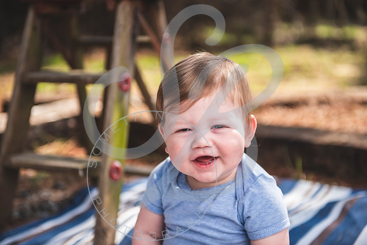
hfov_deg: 28.8
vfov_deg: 19.5
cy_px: 122
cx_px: 184
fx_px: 714
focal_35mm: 70
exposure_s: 1/1000
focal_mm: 70
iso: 100
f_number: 2.8
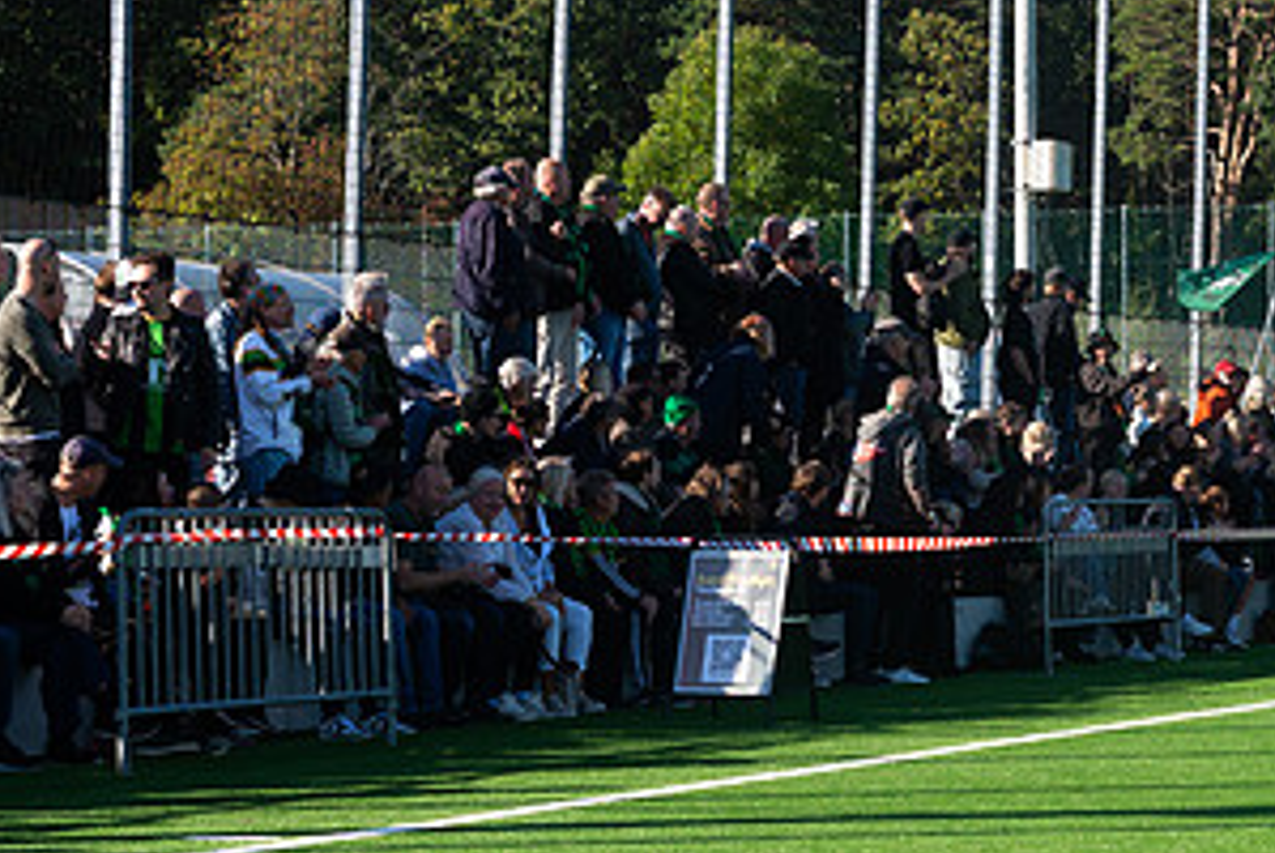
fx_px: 4467
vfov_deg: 10.9
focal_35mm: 126
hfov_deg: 16.2
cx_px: 921
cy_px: 548
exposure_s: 1/1600
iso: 560
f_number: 4
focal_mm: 65
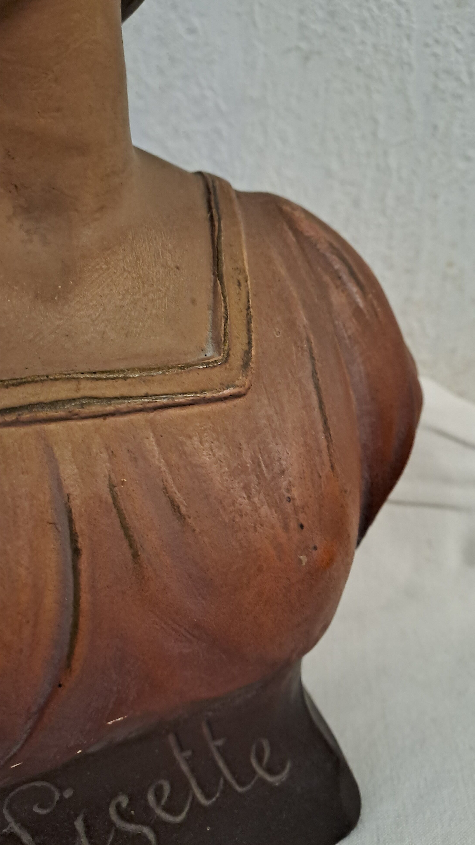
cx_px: 254
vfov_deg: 67.9
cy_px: 412
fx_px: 627
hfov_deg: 41.5
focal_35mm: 28
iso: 400
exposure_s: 1/20
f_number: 1.8
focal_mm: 4.65
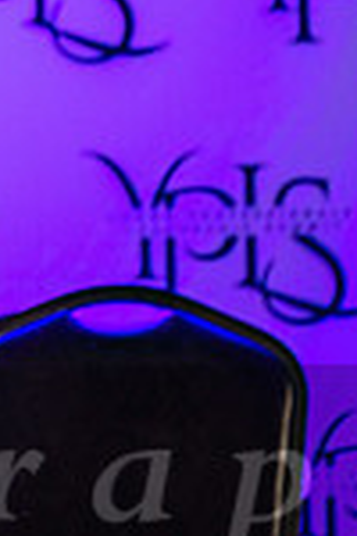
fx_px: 12910
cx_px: -279
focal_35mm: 868
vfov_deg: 2.4
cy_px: -89
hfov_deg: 1.6
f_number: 2.8
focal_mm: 200
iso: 1600
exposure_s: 1/320
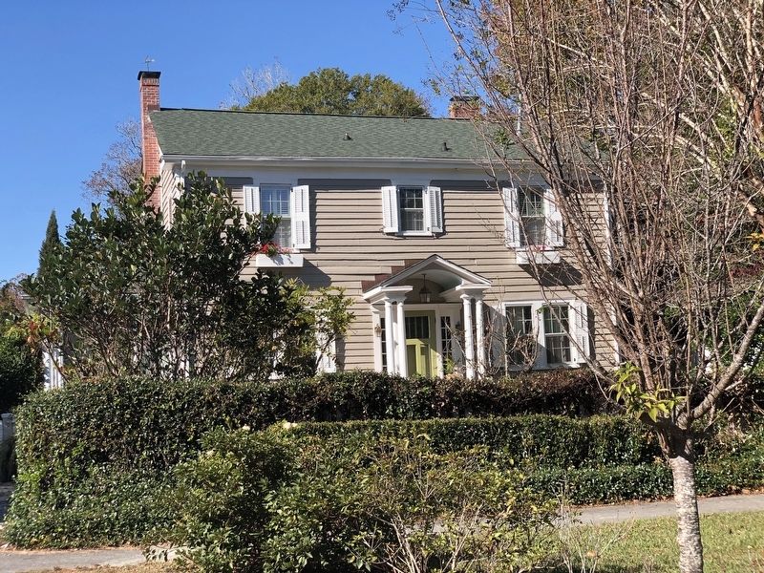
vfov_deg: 28.0
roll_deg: +3.4
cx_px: 382
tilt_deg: +5.3
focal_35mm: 52
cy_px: 286
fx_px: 1148
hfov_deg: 36.8
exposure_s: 1/694
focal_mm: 6
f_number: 2.4
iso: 16
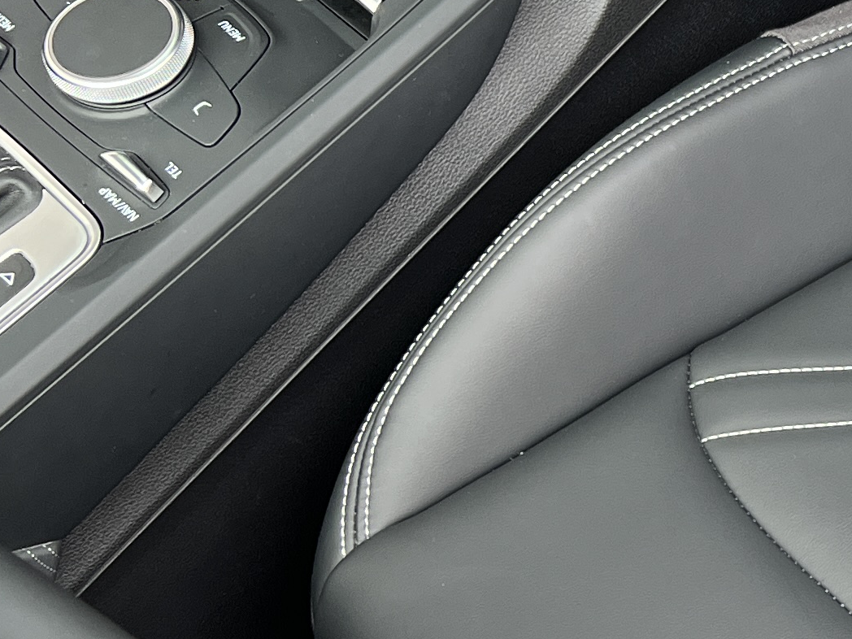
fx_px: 2461
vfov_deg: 14.8
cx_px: 1406
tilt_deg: -63.8
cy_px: 441
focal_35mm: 100
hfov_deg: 17.0
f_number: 1.5
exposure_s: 1/121
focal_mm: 5.7
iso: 125
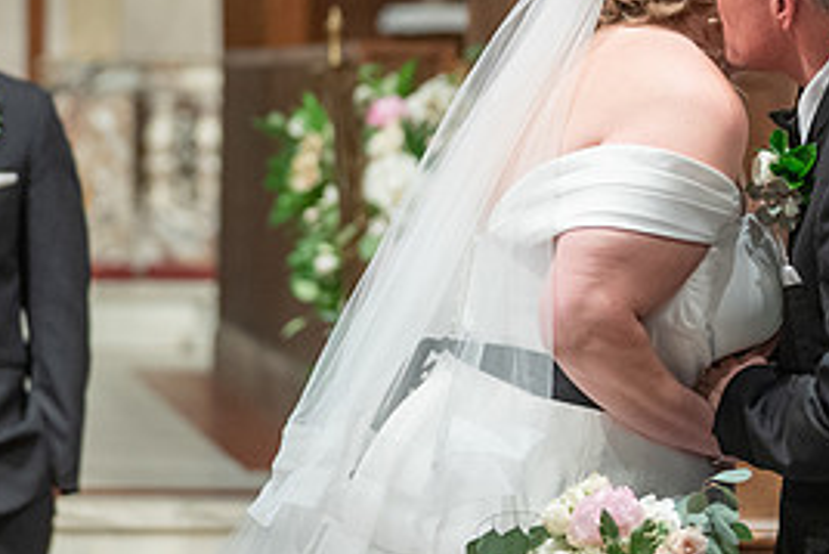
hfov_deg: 8.3
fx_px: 5714
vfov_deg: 5.5
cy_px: 252
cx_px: 570
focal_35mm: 248
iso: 2000
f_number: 2.8
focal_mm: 101
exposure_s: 1/160
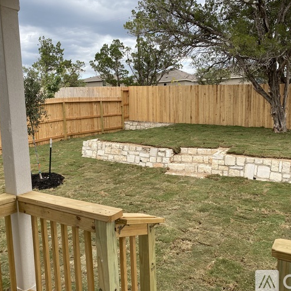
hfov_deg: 52.5
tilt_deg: -9.0
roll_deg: +0.9
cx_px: 154
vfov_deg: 52.5
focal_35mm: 31
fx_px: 295
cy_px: 146
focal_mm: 4.25
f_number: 1.8
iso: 32
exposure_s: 1/805
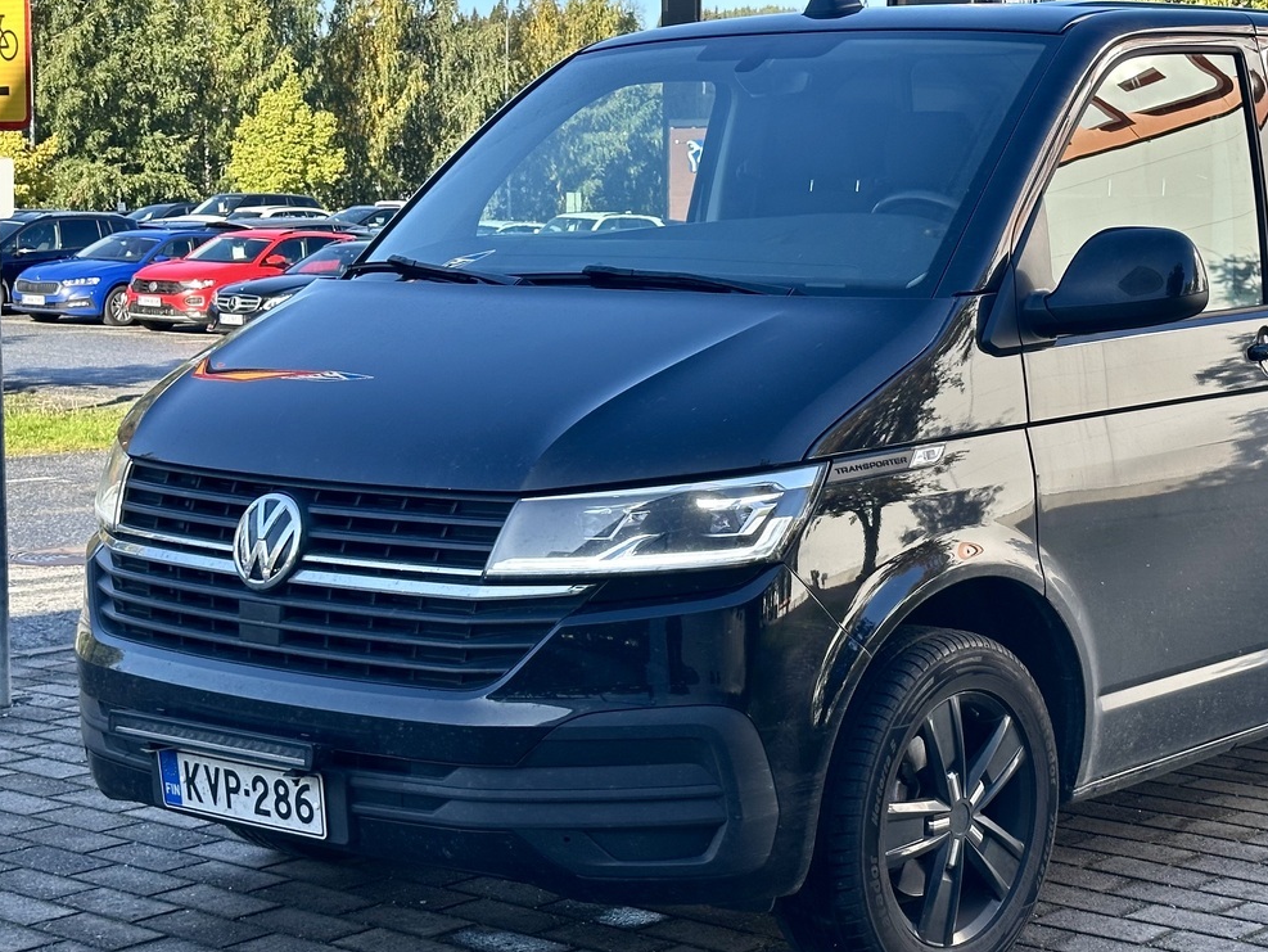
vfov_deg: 21.0
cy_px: 419
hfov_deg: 27.5
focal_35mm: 70
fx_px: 2565
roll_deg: -0.5
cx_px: 917
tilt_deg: -4.3
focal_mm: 6.86
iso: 64
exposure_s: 1/1073
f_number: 1.78
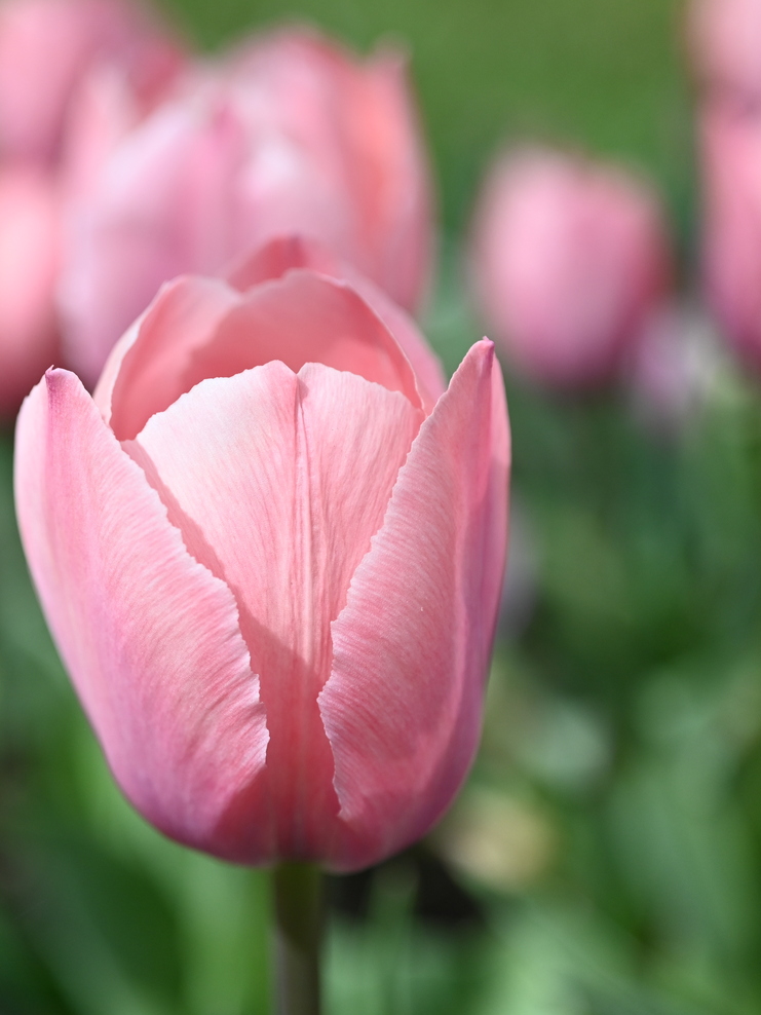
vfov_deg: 26.7
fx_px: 2140
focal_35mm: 73
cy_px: 513
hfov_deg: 20.1
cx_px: 236
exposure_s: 1/8000
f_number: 3.5
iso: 640
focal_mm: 50
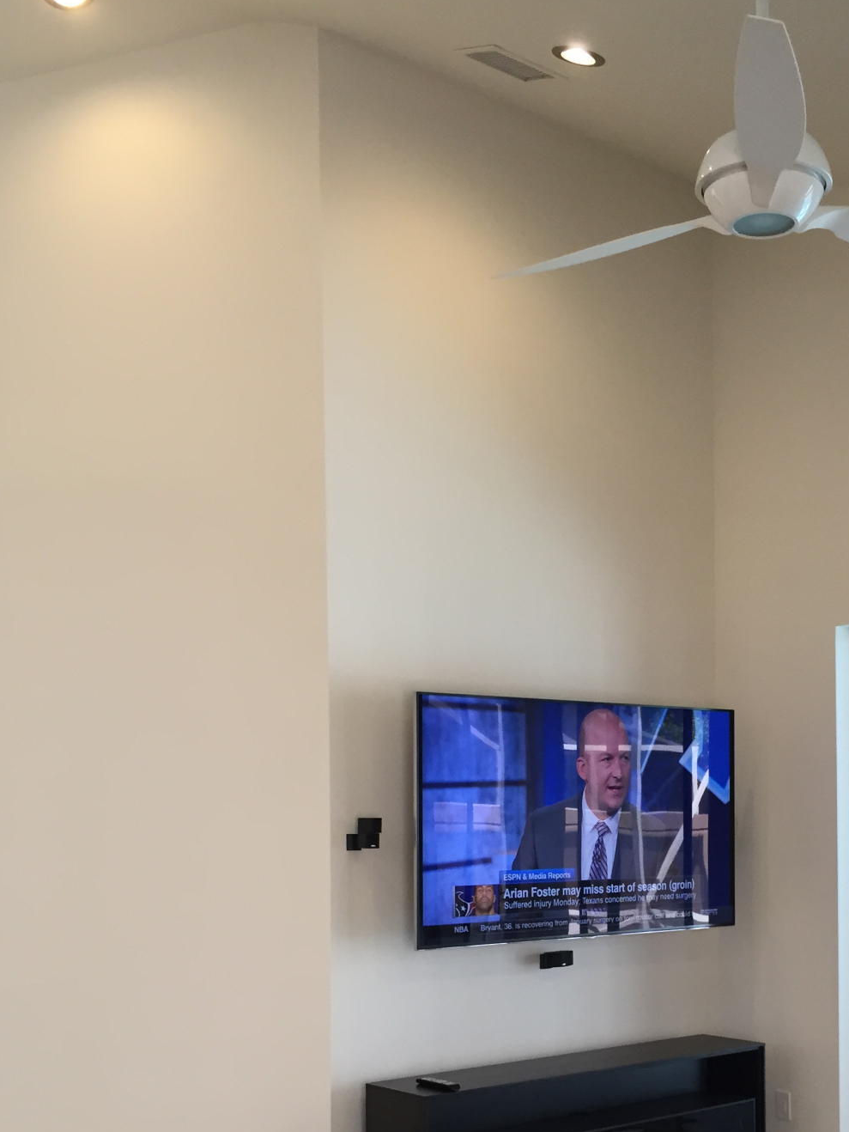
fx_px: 1438
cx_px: 613
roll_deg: +0.5
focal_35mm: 44
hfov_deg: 32.4
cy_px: 834
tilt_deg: -0.3
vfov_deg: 41.8
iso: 40
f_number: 2.2
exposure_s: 1/30
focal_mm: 4.15
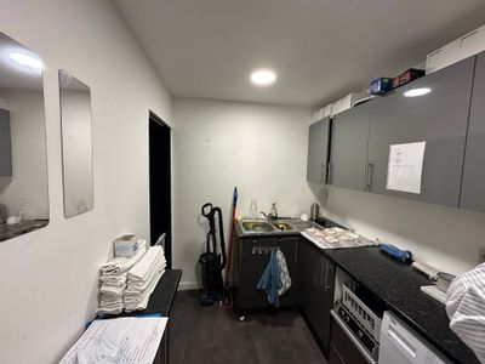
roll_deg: -1.3
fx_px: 196
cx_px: 242
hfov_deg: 102.1
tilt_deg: -7.0
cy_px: 182
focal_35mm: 14
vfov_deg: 85.7
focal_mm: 2.22
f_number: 2.2
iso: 250
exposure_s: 1/100
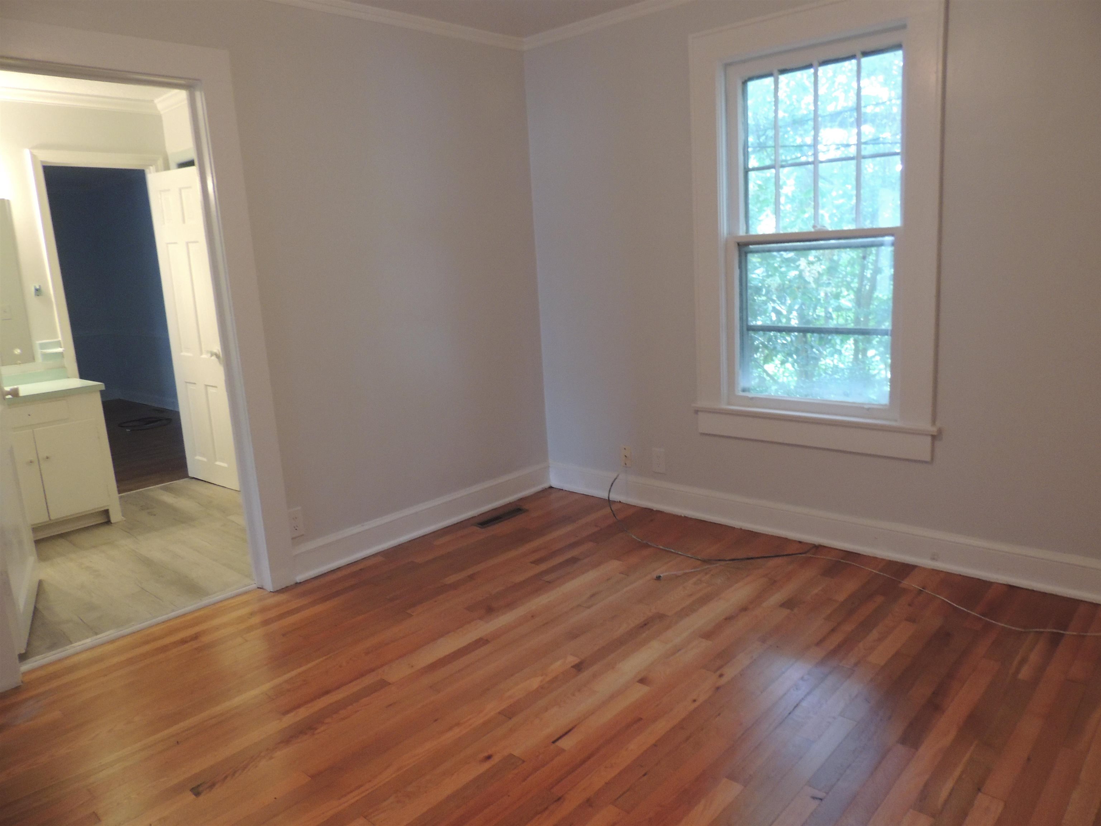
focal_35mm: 24
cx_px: 550
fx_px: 763
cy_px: 413
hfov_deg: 71.6
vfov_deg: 56.8
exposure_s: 1/15
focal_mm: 4.3
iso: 400
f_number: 3
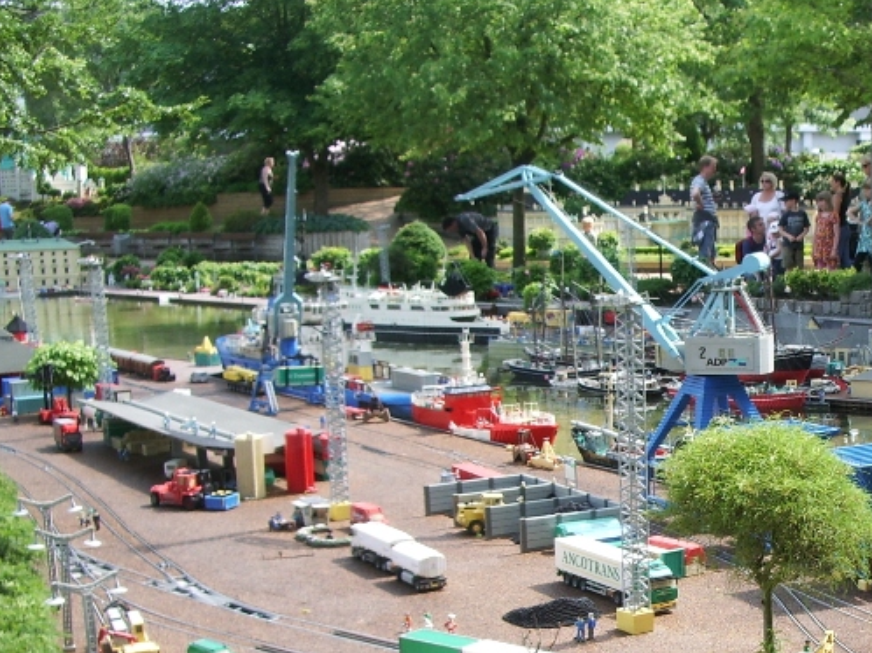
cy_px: 544
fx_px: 1586
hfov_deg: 30.0
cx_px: 704
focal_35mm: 63
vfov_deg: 22.9
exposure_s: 1/80
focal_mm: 5.8
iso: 50
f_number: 4.3
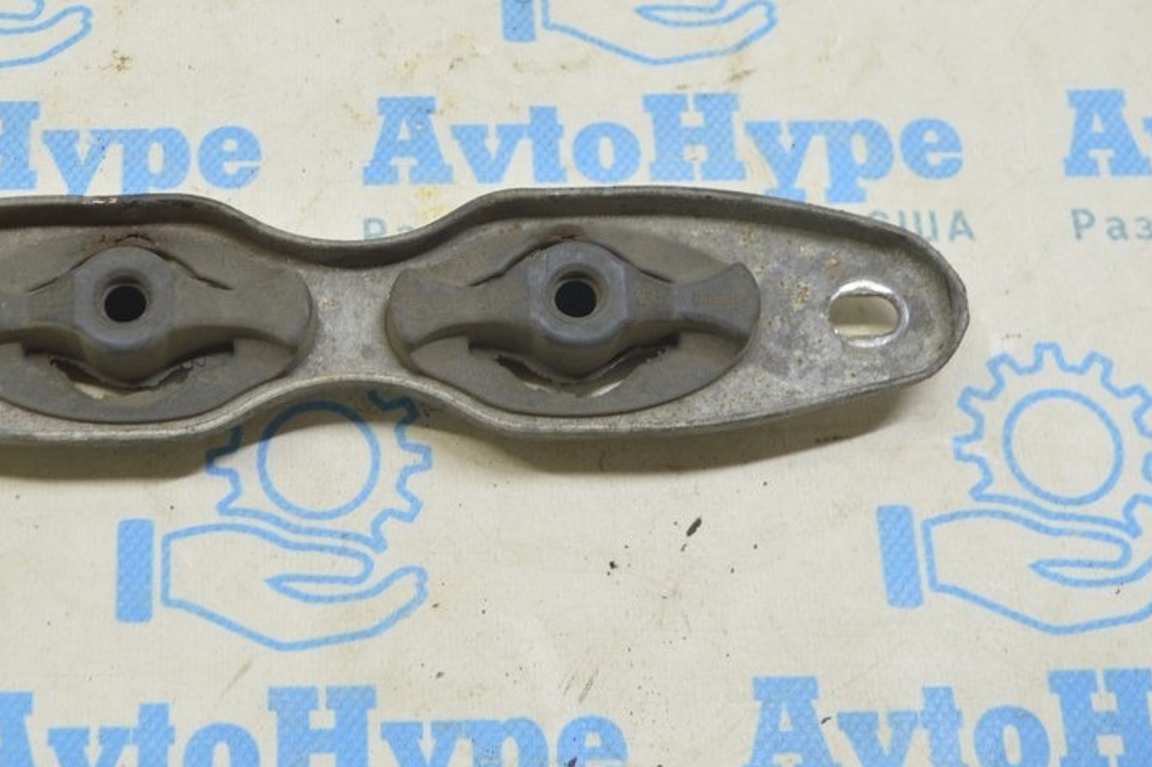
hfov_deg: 32.5
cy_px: 243
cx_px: 346
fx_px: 1951
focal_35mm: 61
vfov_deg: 22.1
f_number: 5.6
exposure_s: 1/20
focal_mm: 28
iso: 400
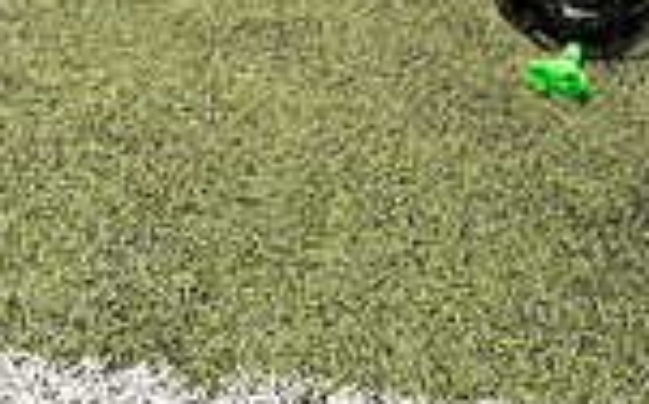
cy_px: -524
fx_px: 1343
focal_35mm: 76
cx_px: 503
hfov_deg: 26.7
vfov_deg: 13.3
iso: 160
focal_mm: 25
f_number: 11
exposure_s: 1/250
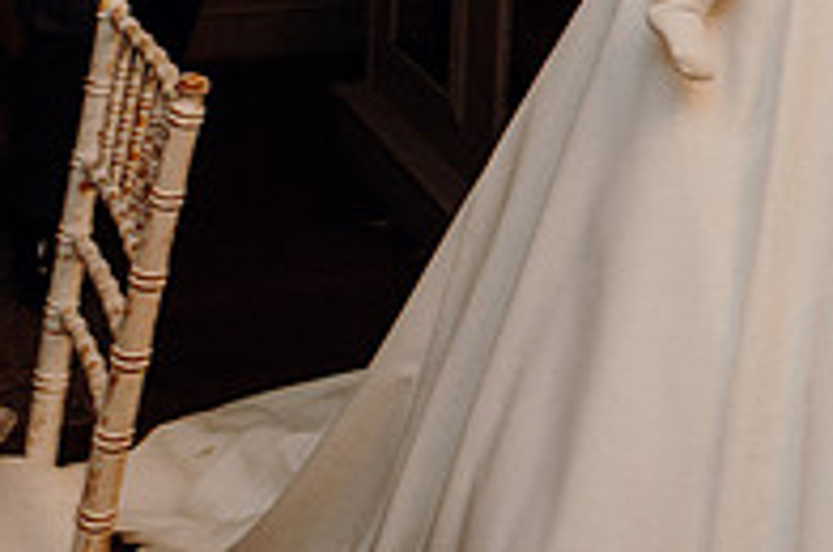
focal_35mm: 89
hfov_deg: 22.0
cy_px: -236
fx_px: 2056
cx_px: 837
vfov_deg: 14.4
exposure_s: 1/160
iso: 2500
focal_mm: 30
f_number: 3.5
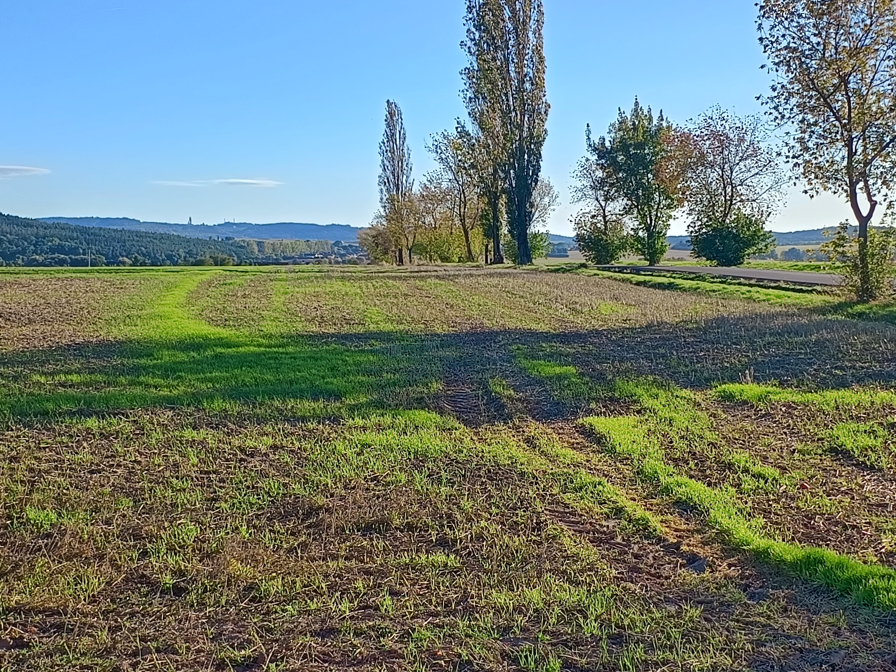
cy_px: 413
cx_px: 447
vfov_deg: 27.0
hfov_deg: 35.5
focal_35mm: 54
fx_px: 1398
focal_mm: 5.89
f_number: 1.4
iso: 105
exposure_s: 1/2155
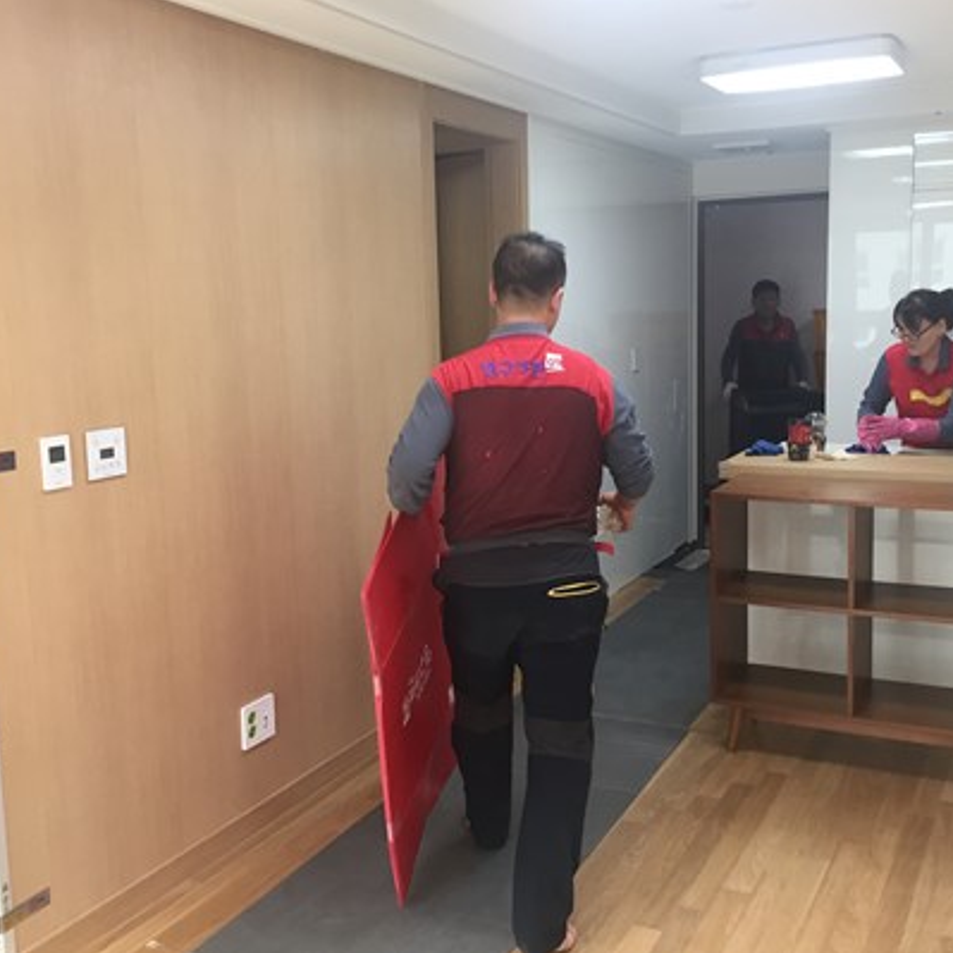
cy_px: 459
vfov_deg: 46.0
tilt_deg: -8.2
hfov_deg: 46.0
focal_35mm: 36
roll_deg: +1.9
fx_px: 1121
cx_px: 528
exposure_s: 1/30
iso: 32
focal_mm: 4.15
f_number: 2.2
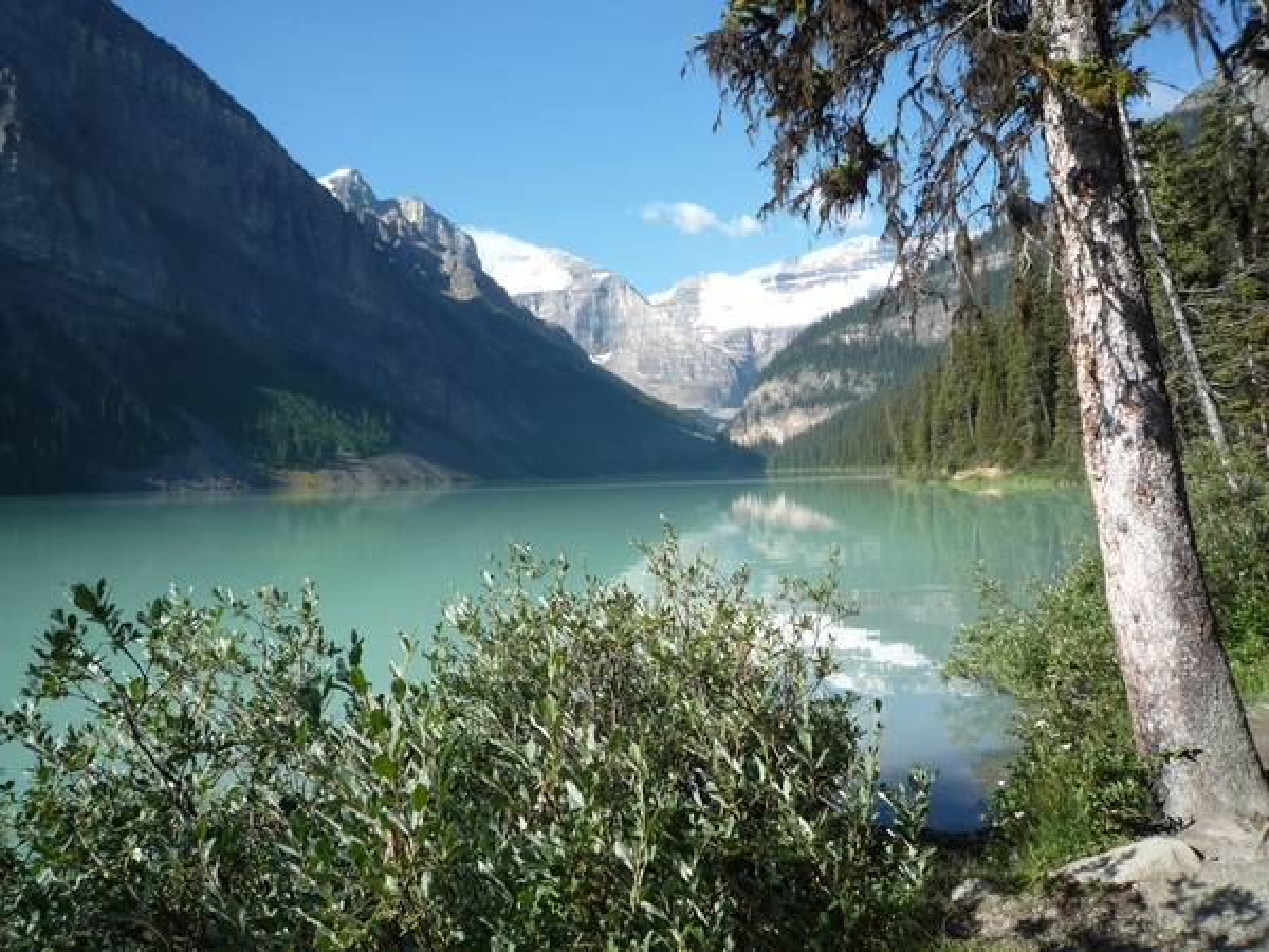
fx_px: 916
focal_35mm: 25
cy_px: 476
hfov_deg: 69.4
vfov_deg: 54.9
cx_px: 634
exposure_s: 1/500
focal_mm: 4.4
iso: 100
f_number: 3.5
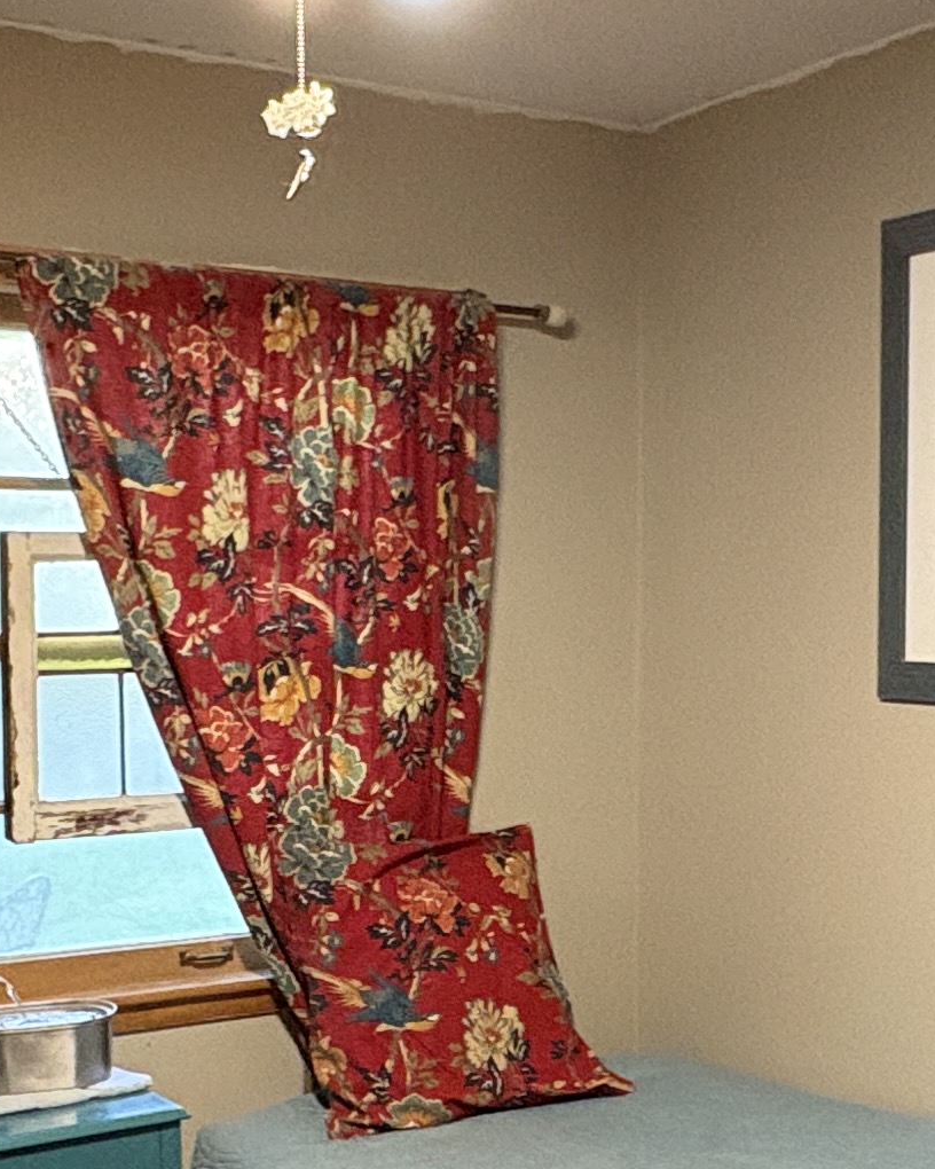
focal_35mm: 54
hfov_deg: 28.1
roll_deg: -0.1
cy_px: 811
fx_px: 1868
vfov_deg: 34.3
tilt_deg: -6.2
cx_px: 479
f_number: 2.2
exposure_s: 1/60
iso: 500
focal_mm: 2.22
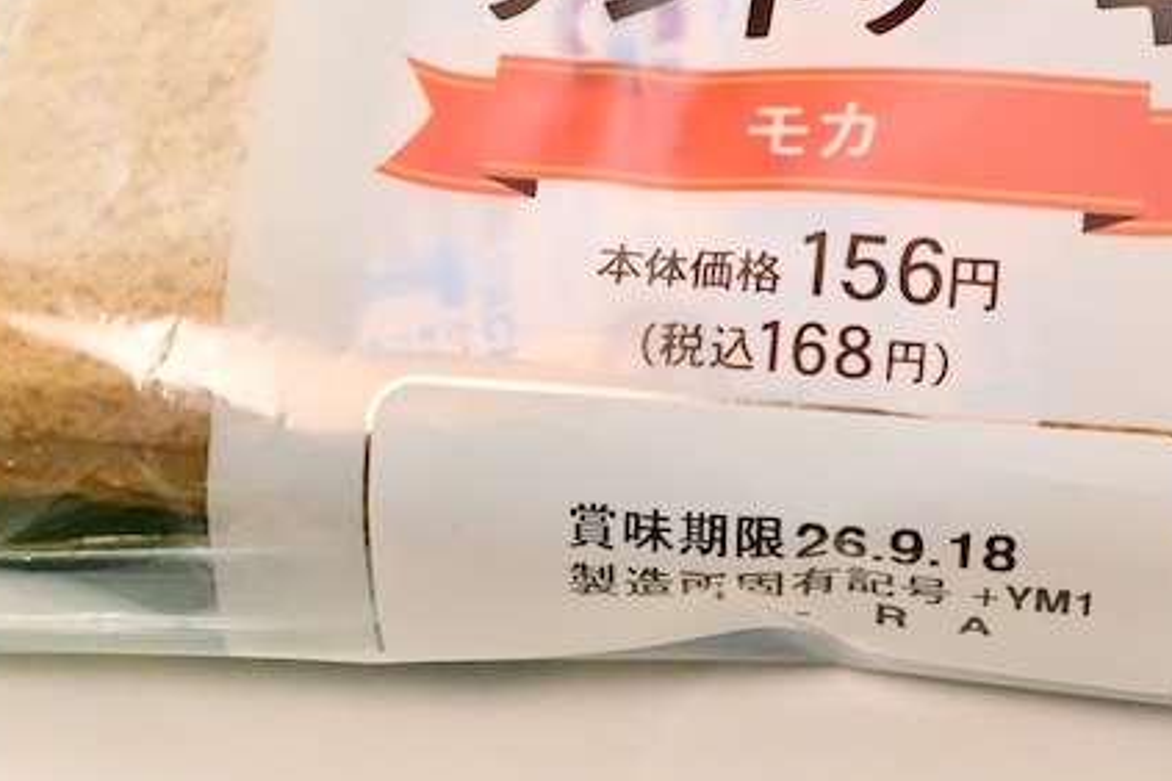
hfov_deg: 14.4
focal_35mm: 142
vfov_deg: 9.6
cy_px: 96
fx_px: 4623
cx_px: 906
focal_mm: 60
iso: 6400
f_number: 13
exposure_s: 1/200
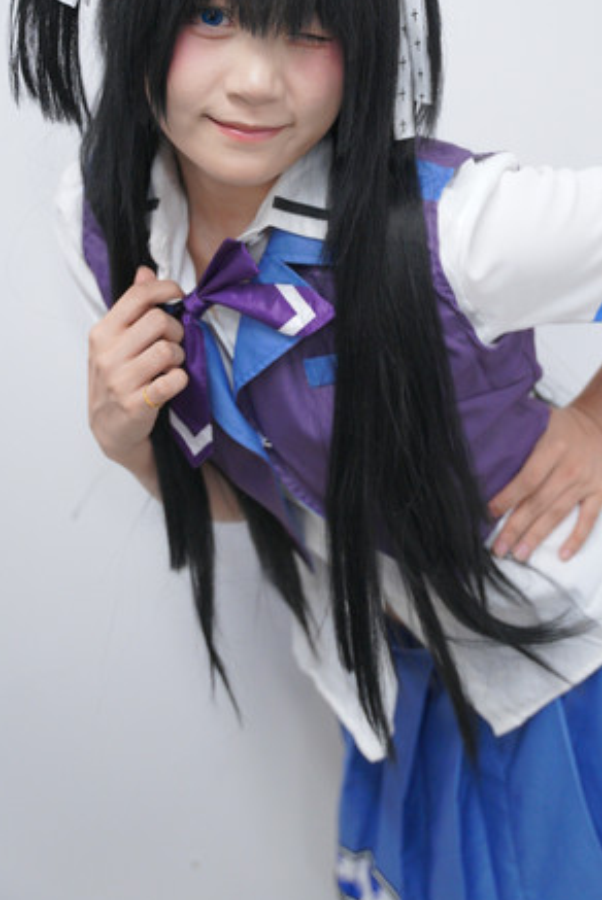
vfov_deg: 32.4
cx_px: 382
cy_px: 270
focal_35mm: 61
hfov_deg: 22.2
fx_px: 1532
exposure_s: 1/320
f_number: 2.8
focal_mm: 41.8
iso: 3200
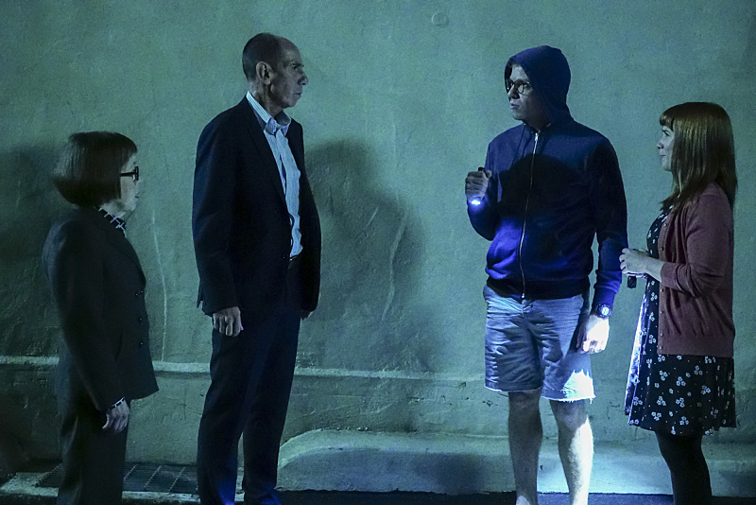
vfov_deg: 29.9
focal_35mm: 45
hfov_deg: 43.6
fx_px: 945
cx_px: 378
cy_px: 252
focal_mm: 45
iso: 40000
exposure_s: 1/125
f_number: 4
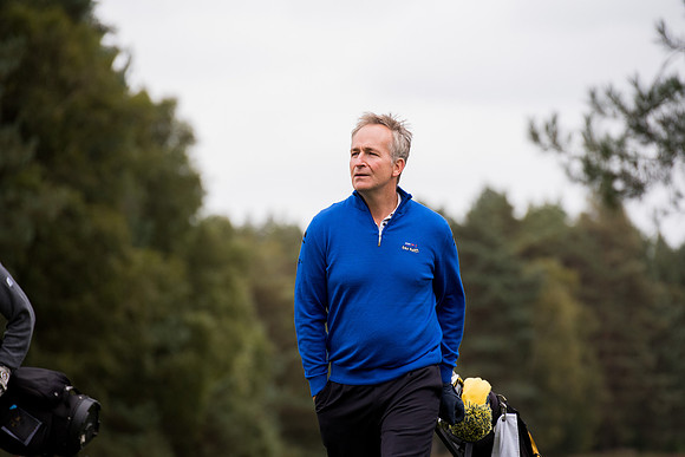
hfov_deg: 10.3
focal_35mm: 200
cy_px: 228
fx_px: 3806
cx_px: 342
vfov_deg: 6.9
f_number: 4
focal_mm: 200
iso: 800
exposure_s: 1/1250
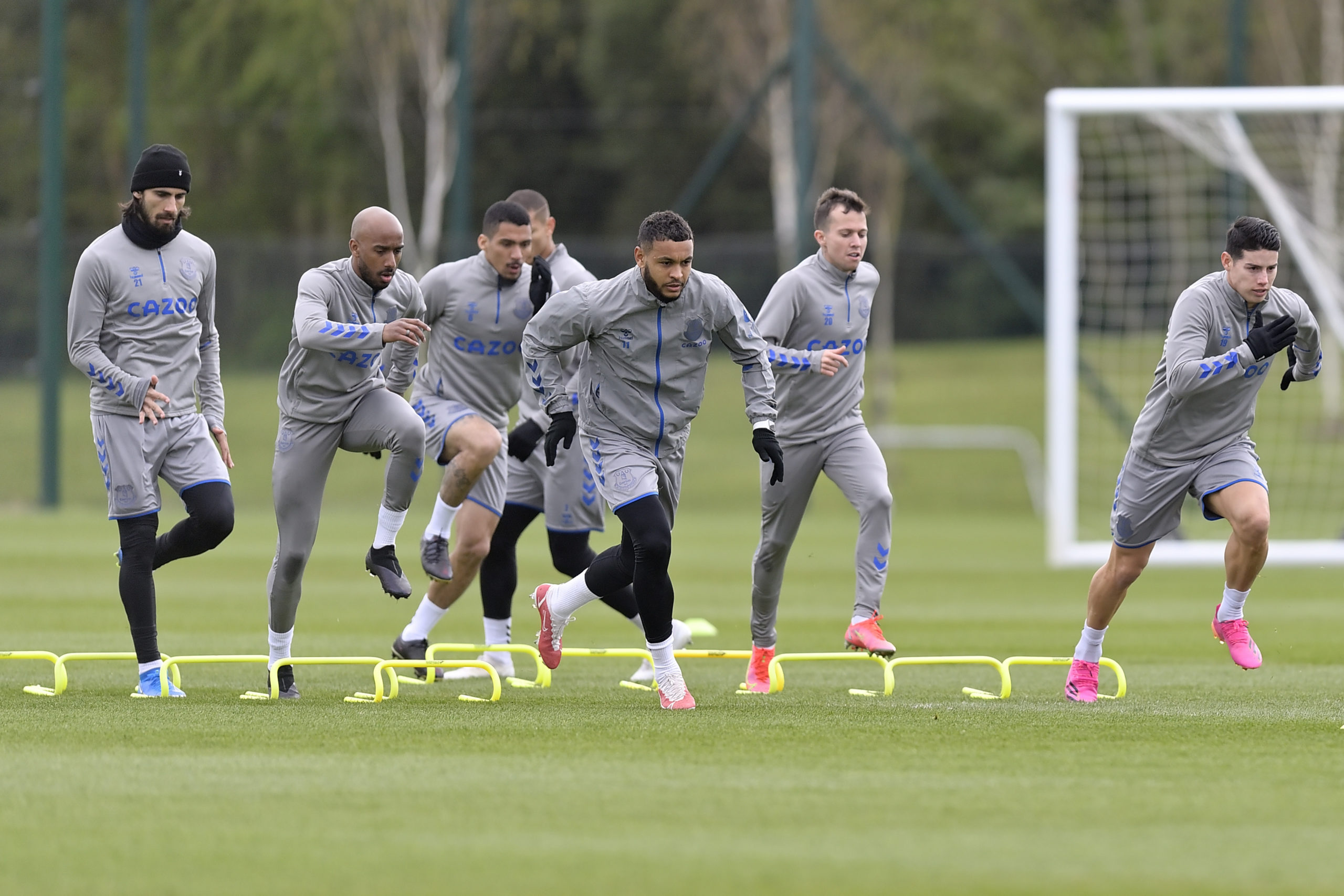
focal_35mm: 400
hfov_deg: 5.2
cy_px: 448
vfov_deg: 3.4
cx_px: 672
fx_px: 14933
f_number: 2.8
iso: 320
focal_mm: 400
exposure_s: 1/2000
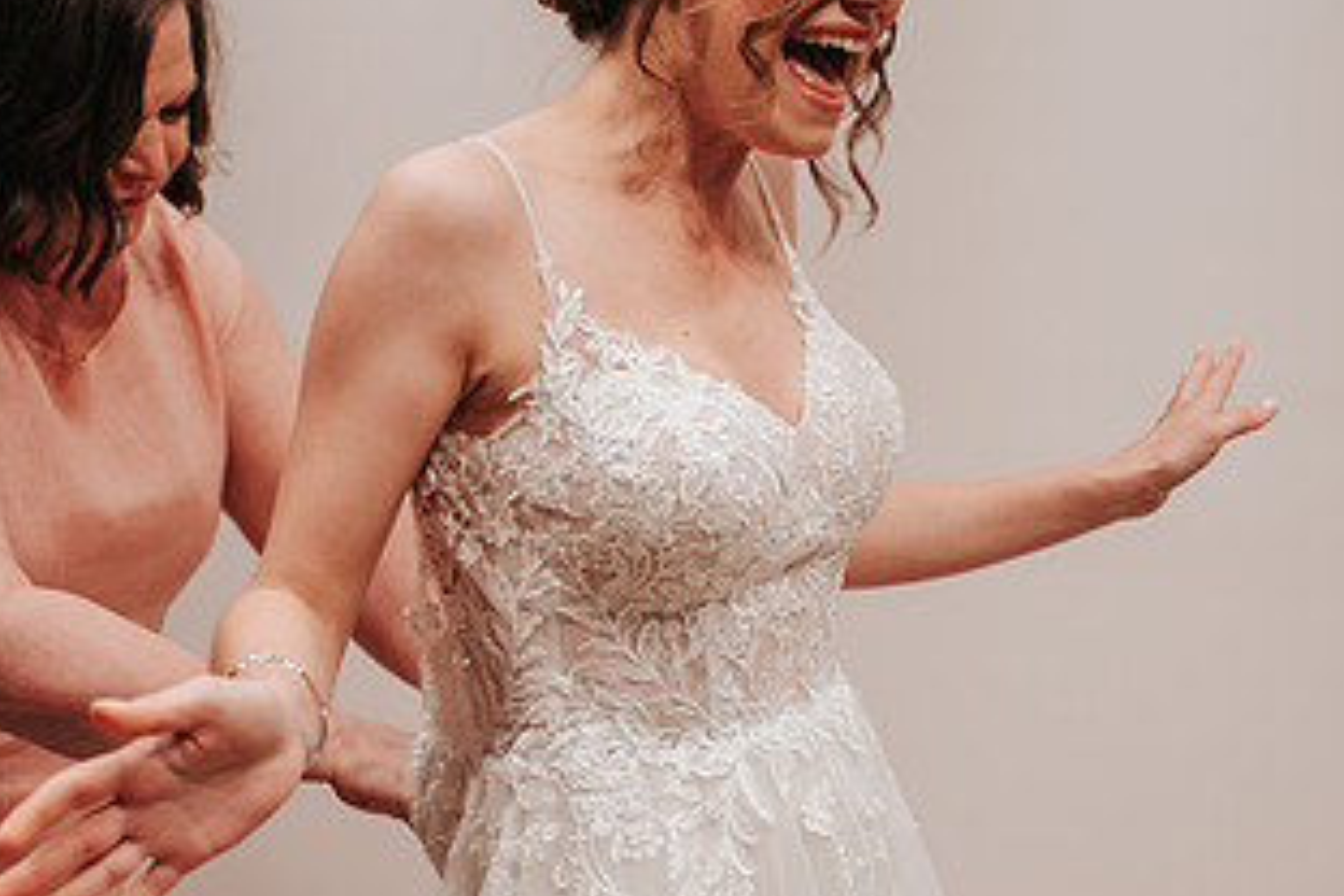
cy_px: 454
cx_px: 560
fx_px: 2426
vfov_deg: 20.9
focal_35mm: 65
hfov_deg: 30.9
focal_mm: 35
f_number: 2.8
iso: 180
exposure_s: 1/125
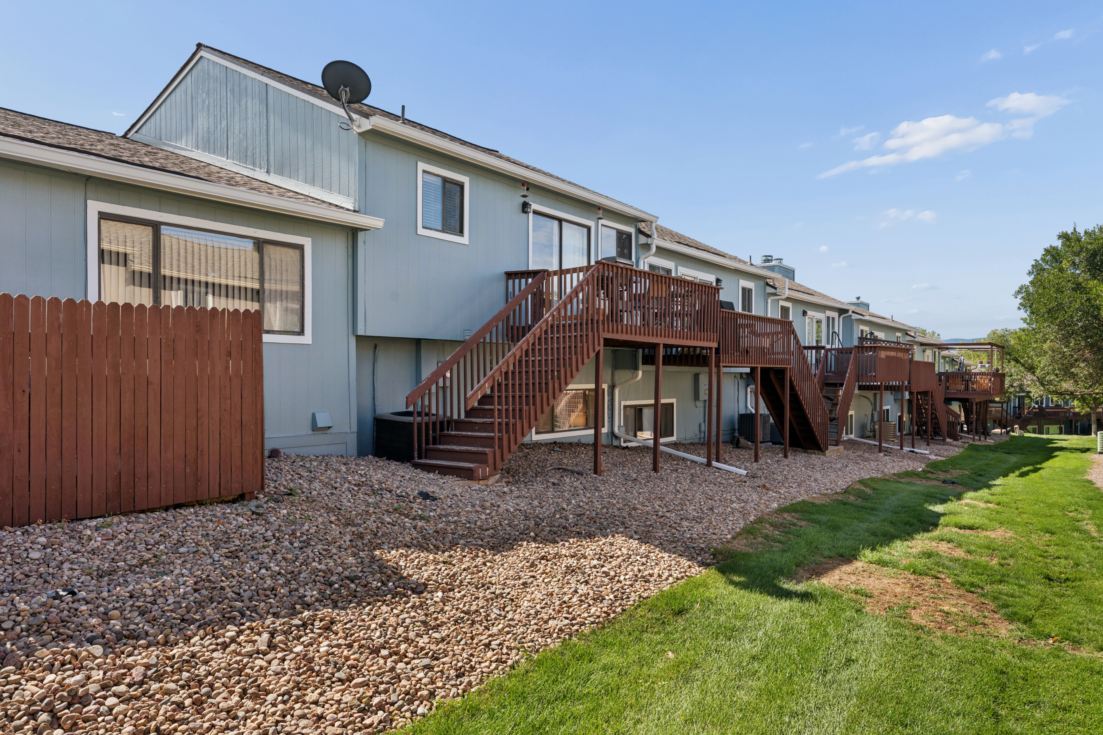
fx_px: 674
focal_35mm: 22
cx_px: 552
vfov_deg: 57.2
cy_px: 368
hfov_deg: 78.6
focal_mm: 22
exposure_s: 1/200
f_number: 9
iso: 160
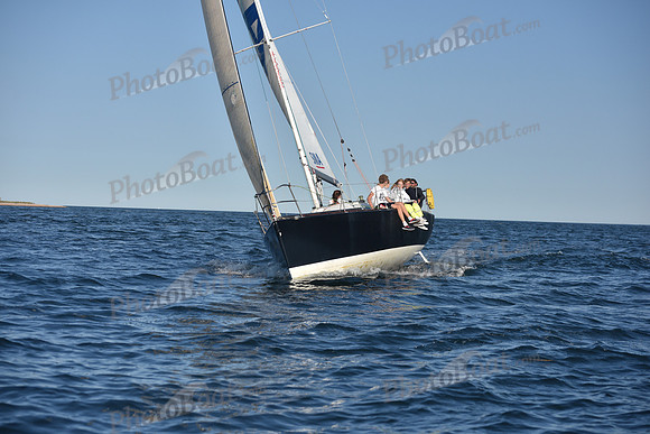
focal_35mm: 70
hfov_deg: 28.8
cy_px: 217
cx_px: 325
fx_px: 1264
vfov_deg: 19.5
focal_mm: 70
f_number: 4.5
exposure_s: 1/1600
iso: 250
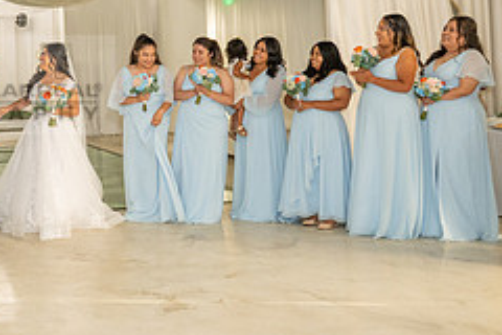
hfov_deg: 30.5
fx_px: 809
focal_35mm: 58
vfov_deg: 23.2
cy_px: 85
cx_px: -61
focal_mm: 24
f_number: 3.2
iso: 1000
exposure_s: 1/160
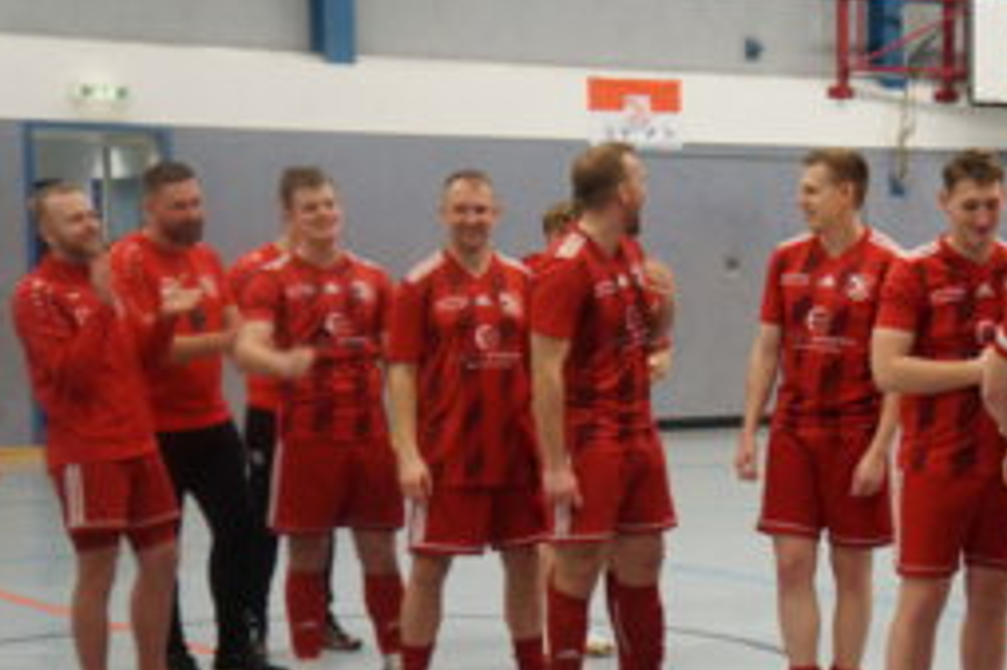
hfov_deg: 20.9
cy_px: 452
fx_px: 2705
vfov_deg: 14.1
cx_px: 777
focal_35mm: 97
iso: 1000
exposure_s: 1/80
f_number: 4.5
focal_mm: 41
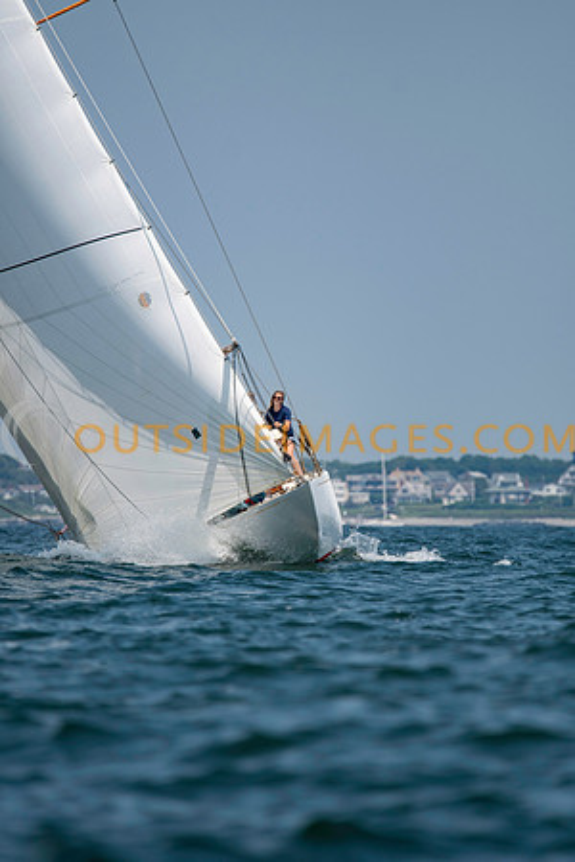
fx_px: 10780
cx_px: 288
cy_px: 431
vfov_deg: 4.6
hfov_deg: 3.1
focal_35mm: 450
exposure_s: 1/4000
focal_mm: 300
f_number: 4
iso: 200
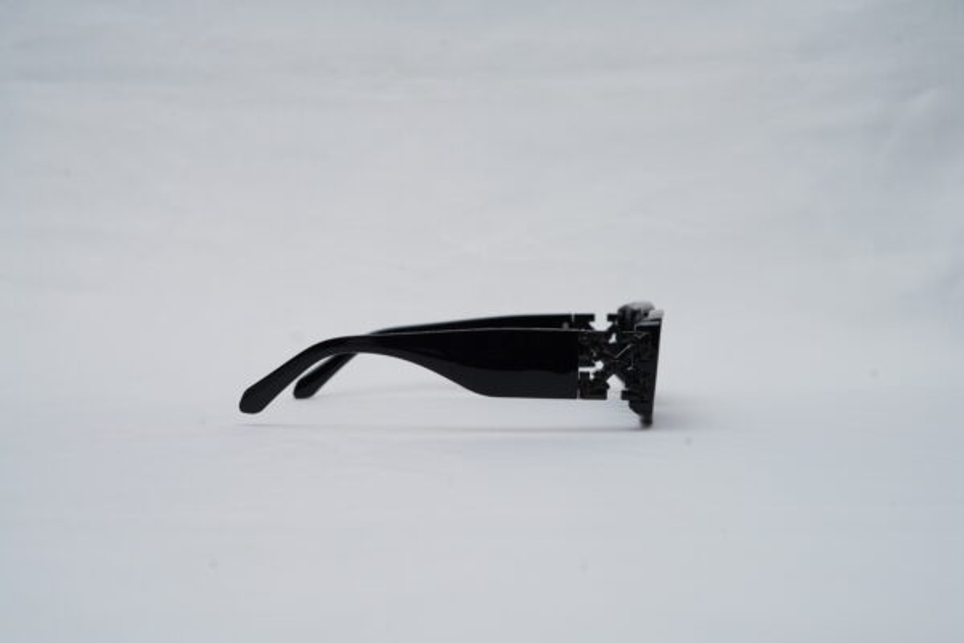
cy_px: 322
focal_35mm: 50
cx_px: 482
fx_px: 1339
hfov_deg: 39.6
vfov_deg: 27.0
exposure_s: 1/160
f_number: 9
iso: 100
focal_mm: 50
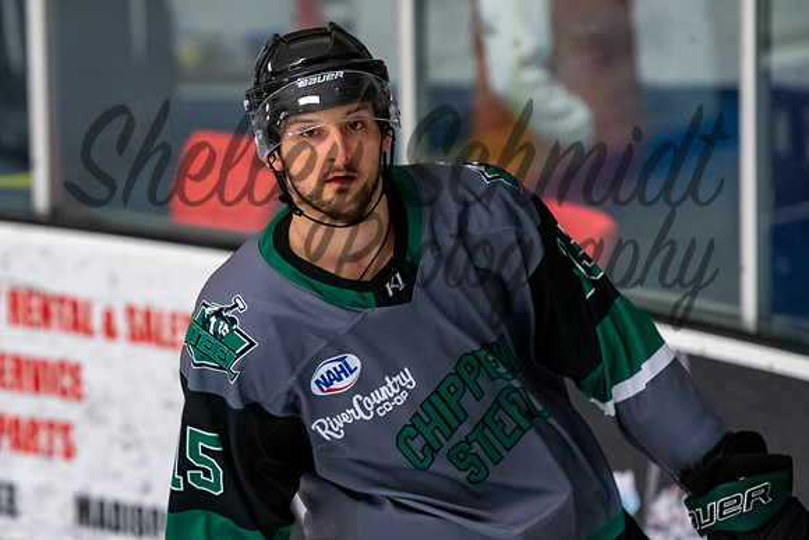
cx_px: 300
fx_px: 8149
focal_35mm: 363
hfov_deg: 5.7
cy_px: 292
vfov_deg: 3.8
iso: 2500
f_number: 3.5
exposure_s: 1/800
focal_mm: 190
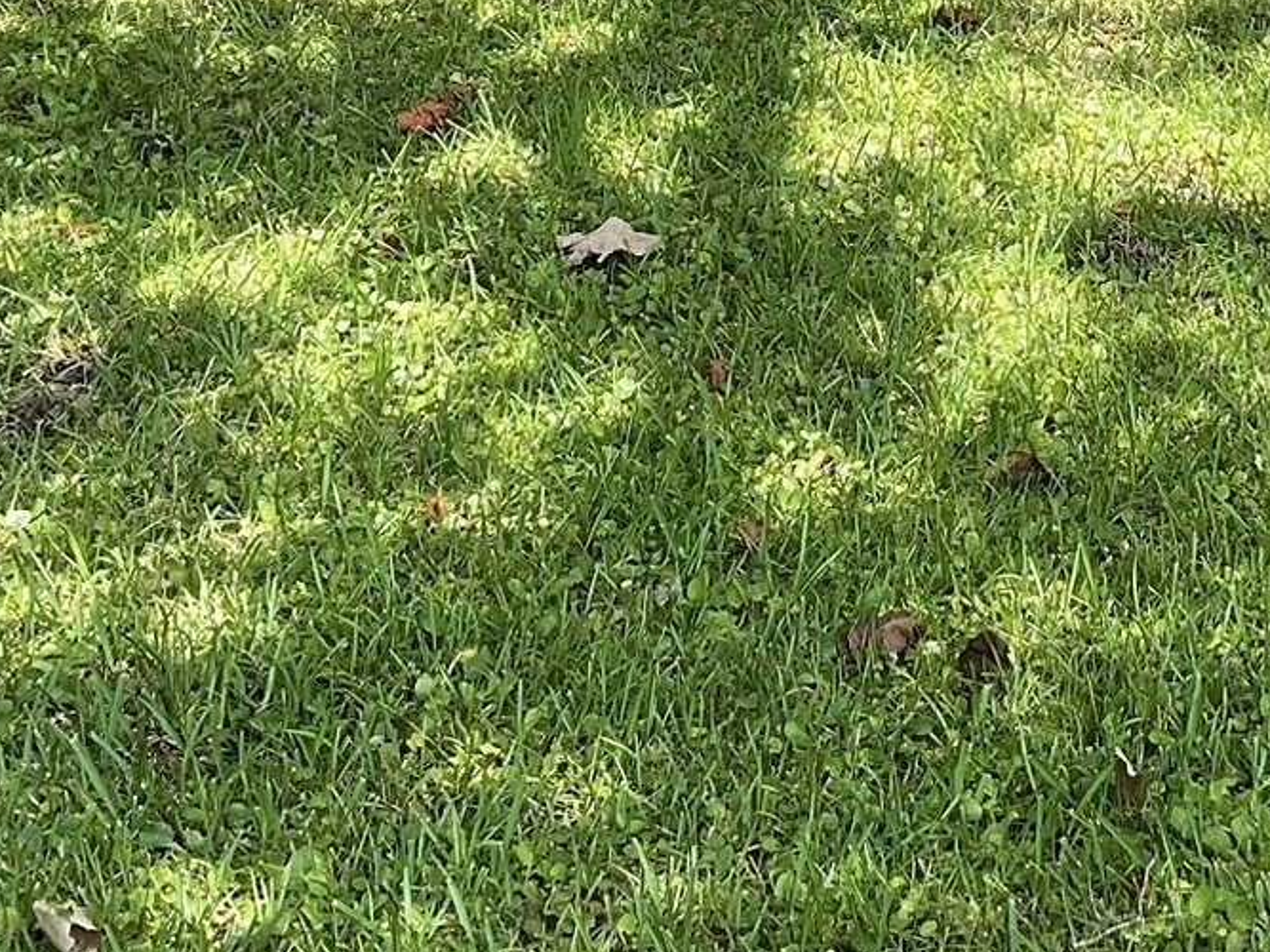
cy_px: -227
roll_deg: -0.8
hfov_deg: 21.6
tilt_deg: -13.4
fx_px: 3265
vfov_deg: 15.9
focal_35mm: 89
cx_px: 1118
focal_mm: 3
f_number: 1.8
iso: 16
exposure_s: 1/439
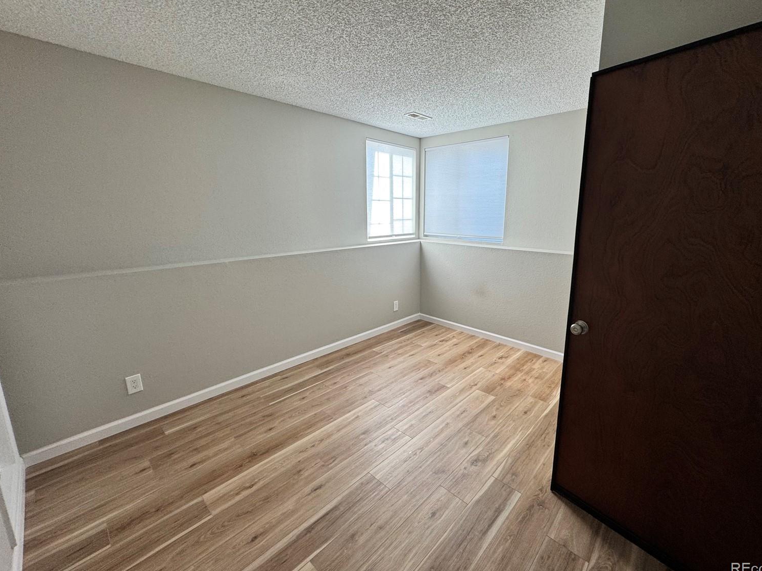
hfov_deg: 98.0
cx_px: 405
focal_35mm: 15
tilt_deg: -9.9
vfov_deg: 81.7
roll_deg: -0.7
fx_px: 330
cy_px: 273
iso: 80
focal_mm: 2.22
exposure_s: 1/120
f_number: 2.2
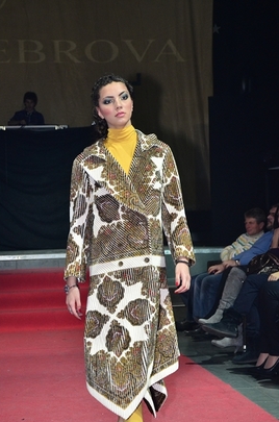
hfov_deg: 15.7
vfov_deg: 23.5
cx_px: 132
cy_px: 260
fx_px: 1012
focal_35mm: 87
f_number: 5.6
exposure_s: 1/125
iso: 800
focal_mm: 45
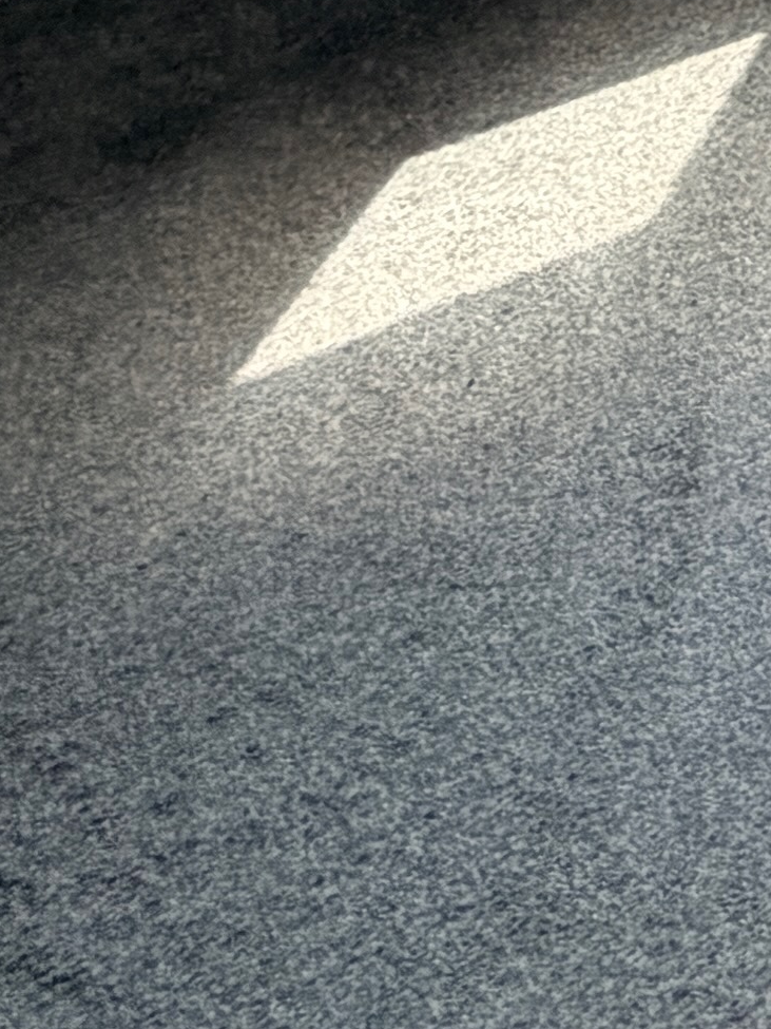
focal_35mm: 82
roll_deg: -0.3
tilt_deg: -6.4
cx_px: 1540
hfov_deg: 14.8
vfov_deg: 16.2
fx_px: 2436
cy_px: -1213
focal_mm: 2.22
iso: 125
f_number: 2.2
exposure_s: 1/121
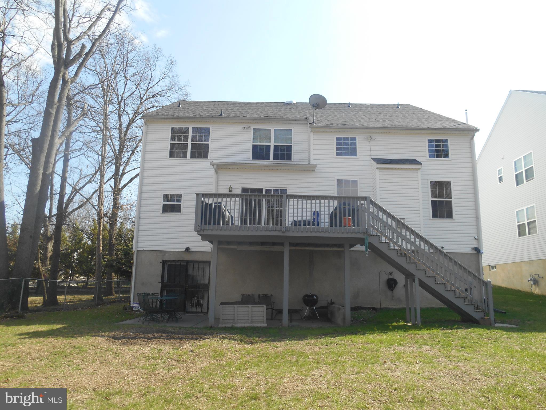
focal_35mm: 26
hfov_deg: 67.3
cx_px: 273
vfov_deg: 53.1
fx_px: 410
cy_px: 205
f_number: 3.4
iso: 80
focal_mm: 4.7
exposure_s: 1/400
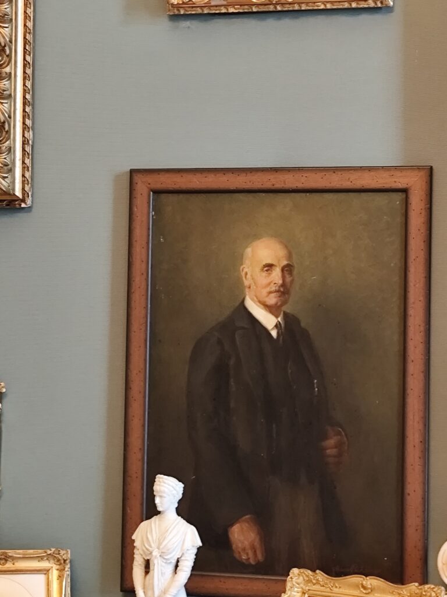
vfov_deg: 26.3
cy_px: 298
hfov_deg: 19.9
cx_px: 224
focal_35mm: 74
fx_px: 1274
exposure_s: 1/20
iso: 1600
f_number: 1.65
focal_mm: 6.19
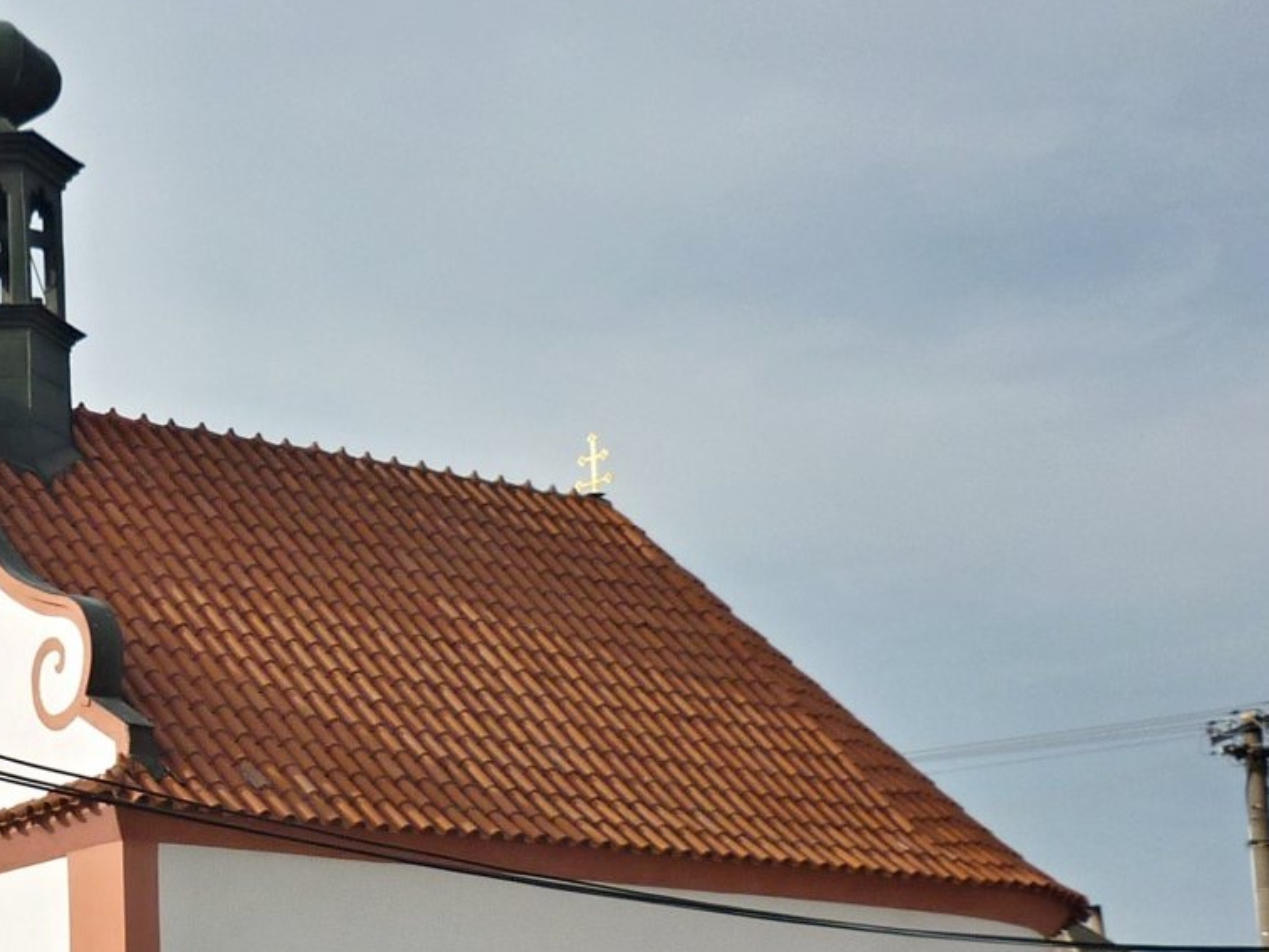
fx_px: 2896
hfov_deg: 23.6
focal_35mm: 79
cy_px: 727
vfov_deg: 18.5
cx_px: -13
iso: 80
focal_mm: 5.5
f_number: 8
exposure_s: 1/200
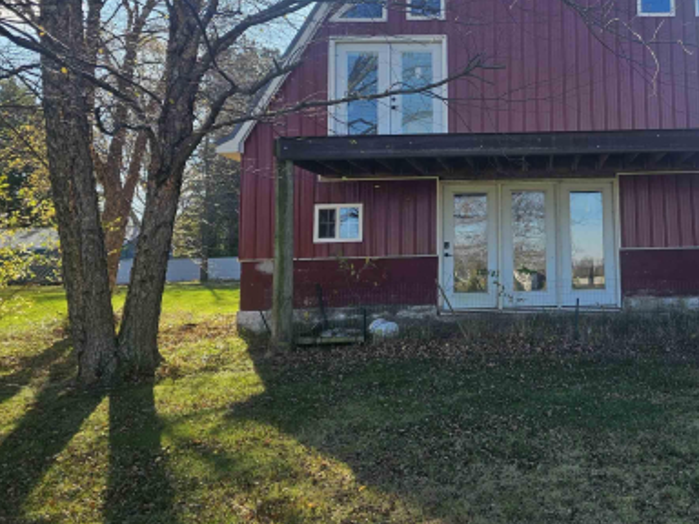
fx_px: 808
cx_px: 582
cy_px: 149
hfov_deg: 44.0
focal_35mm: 40
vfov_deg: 35.4
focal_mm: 6.3
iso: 10
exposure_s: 1/329
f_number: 1.7
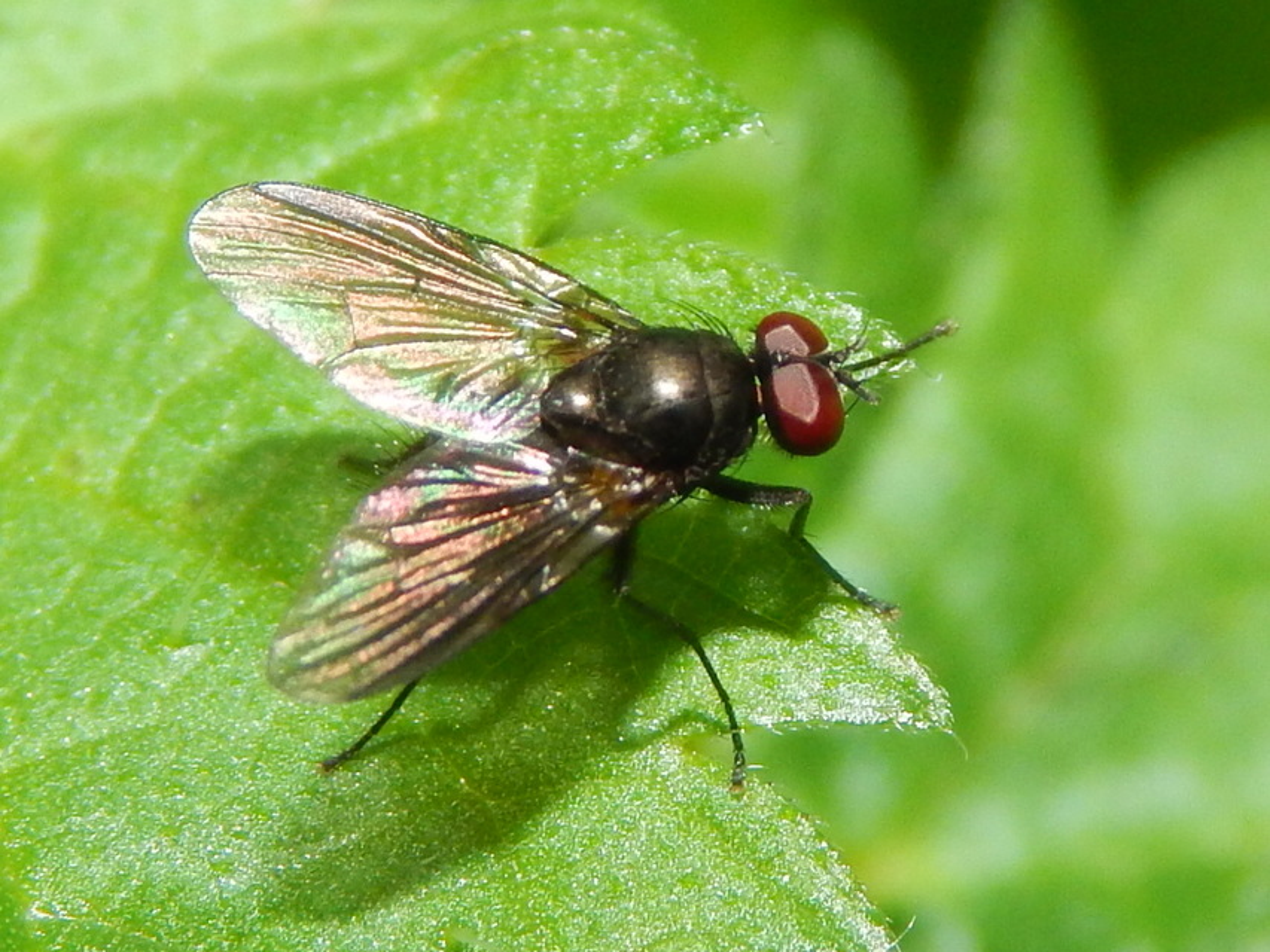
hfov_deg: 23.0
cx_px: 635
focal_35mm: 85
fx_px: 3119
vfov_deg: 17.4
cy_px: 476
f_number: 8.6
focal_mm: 15.3
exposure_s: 1/30
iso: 200
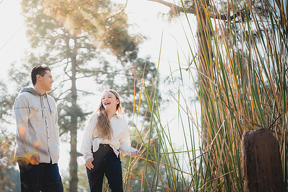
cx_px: 104
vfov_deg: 20.6
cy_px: 116
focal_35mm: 66
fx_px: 528
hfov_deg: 30.3
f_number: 1.4
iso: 250
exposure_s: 1/5000
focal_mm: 50
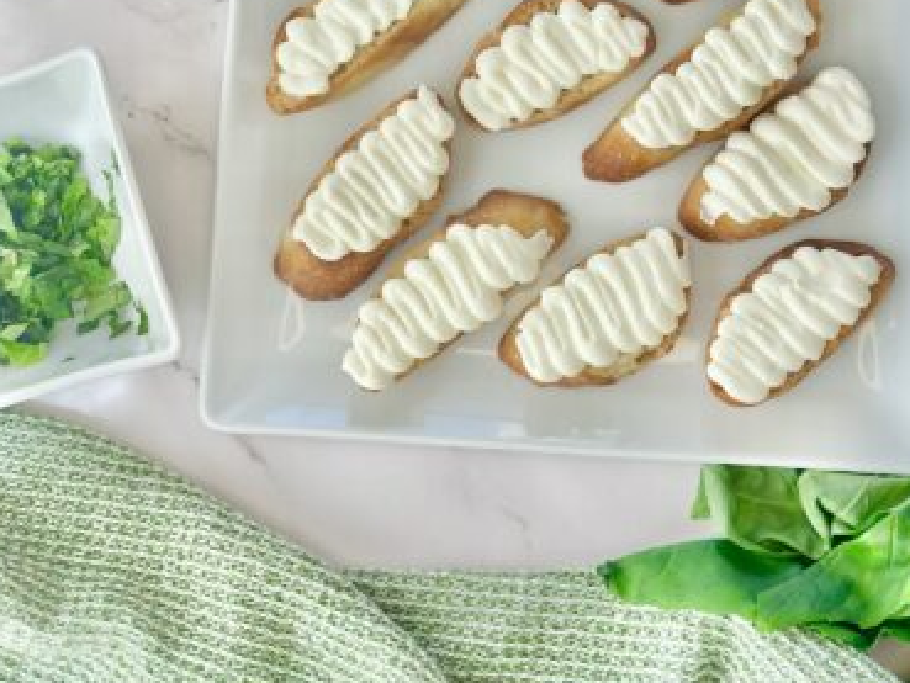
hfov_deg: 29.8
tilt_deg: -80.9
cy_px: 145
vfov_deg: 22.3
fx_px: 1709
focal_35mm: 65
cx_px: 453
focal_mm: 6.86
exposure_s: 1/880
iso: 80
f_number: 1.78
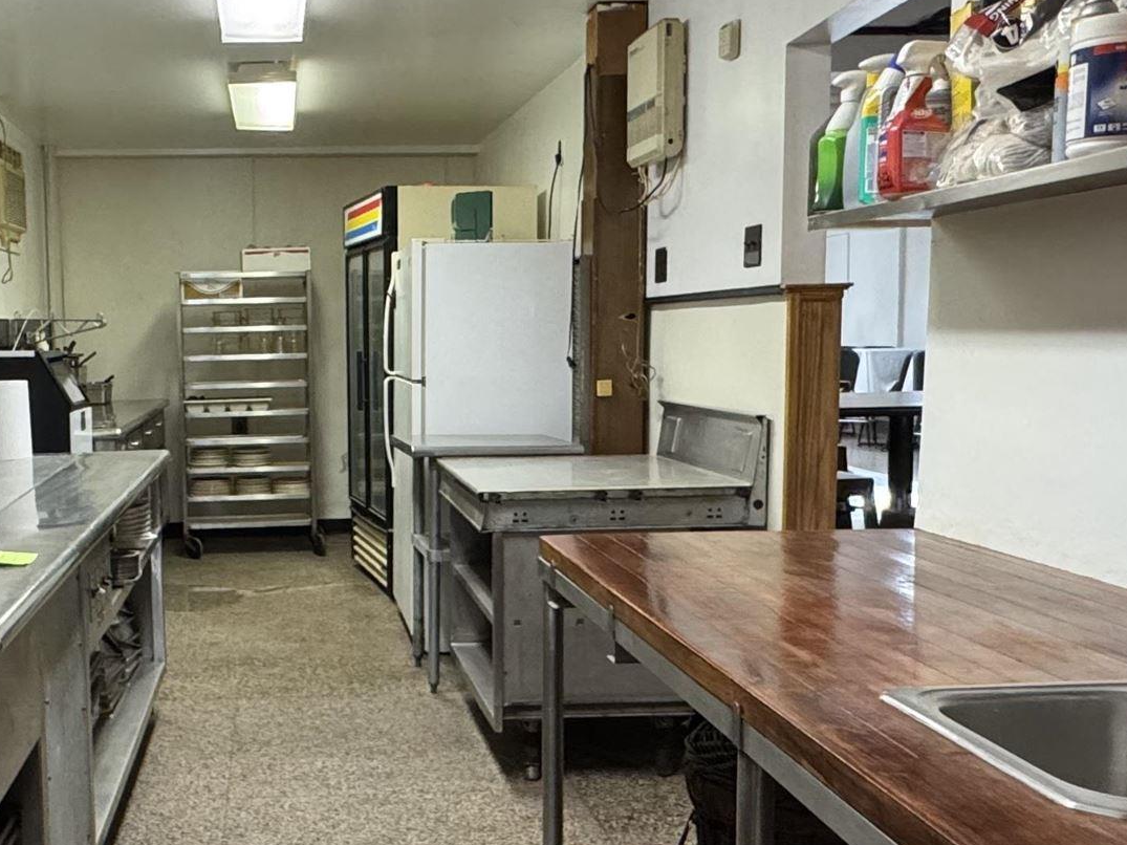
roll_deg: +1.8
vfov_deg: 35.9
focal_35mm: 40
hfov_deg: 45.4
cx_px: 304
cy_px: 457
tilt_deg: -5.3
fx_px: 1302
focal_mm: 2.22
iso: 320
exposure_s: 1/59
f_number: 2.2
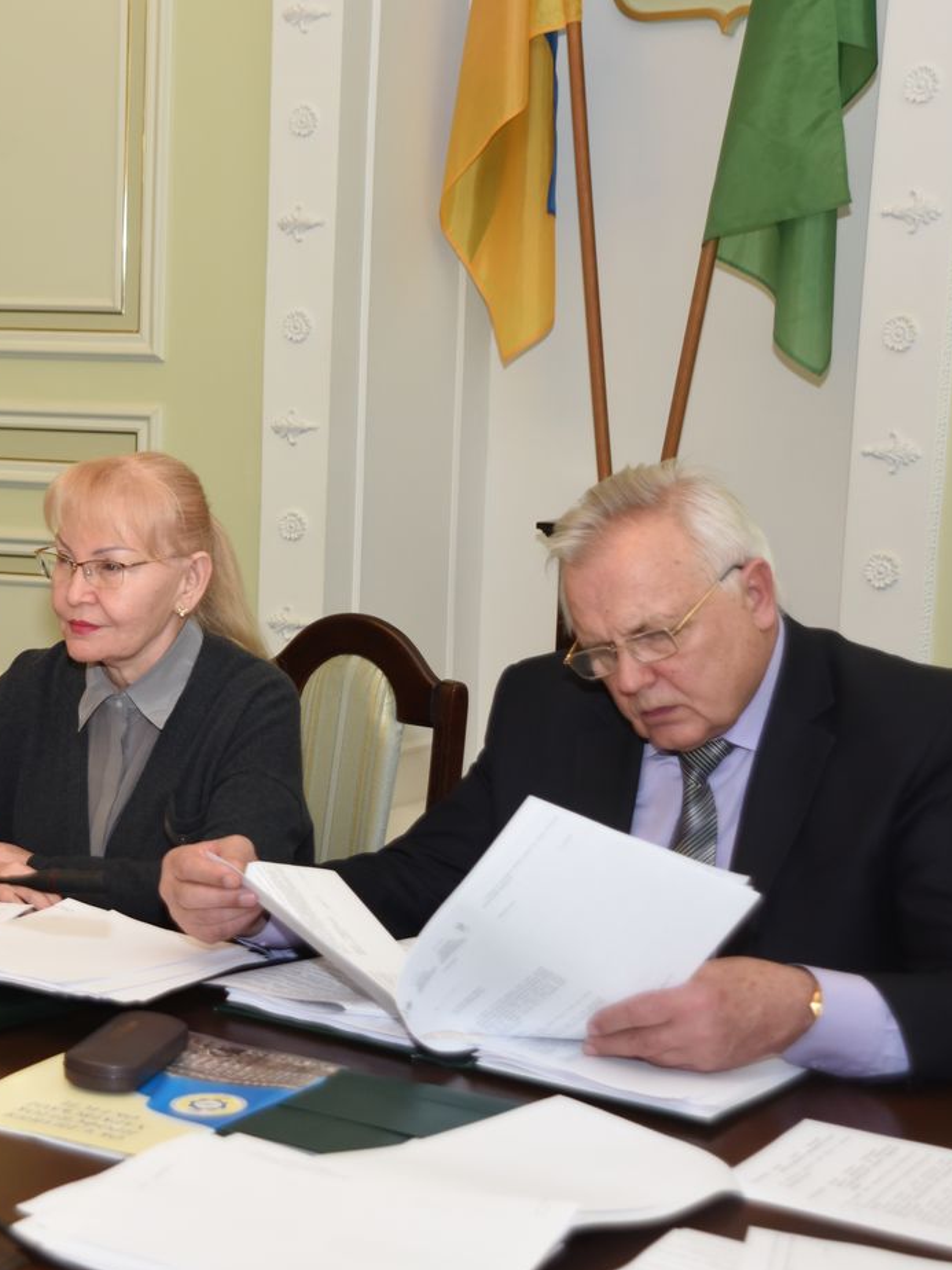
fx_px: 2567
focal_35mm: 70
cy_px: 641
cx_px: 40
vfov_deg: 27.8
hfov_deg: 20.5
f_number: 4.5
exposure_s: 1/200
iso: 1000
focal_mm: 48
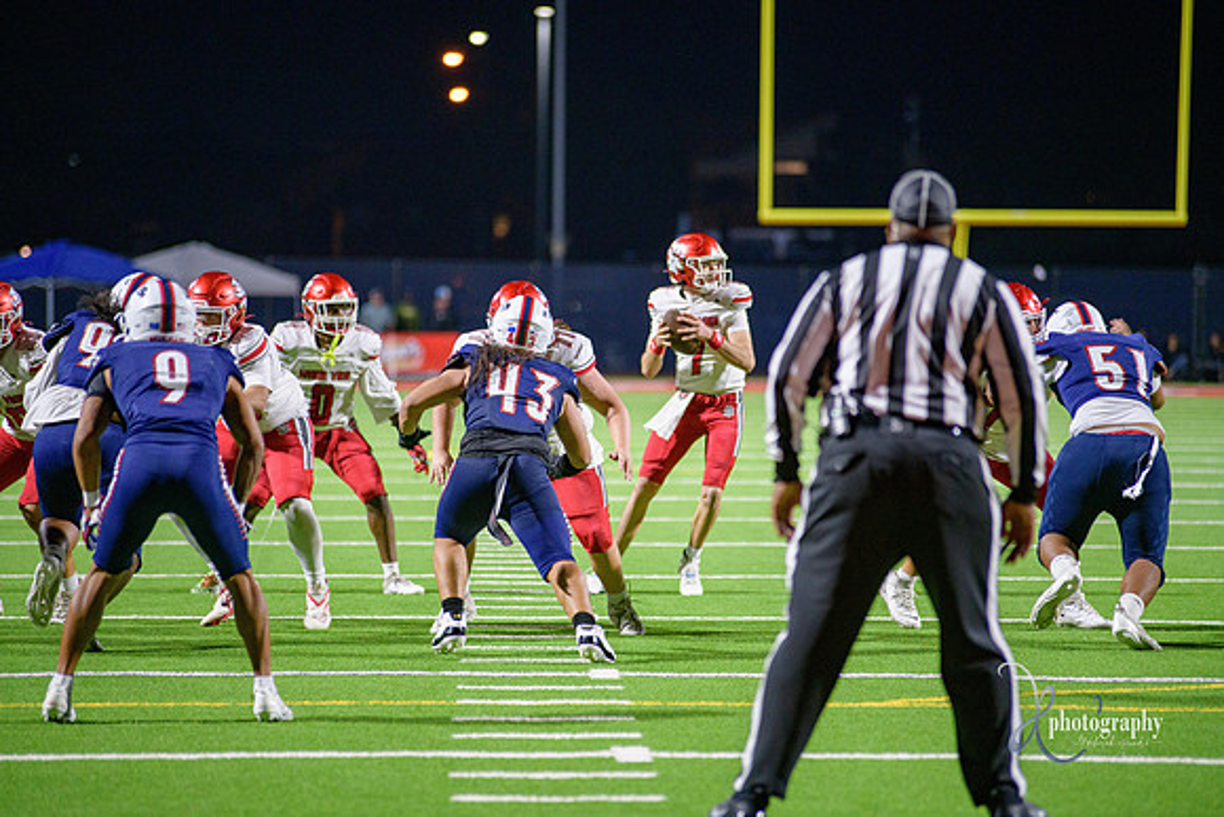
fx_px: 6801
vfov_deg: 6.9
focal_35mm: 200
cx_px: 612
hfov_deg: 10.3
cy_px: 408
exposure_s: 1/320
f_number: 2.8
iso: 2000
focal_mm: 200
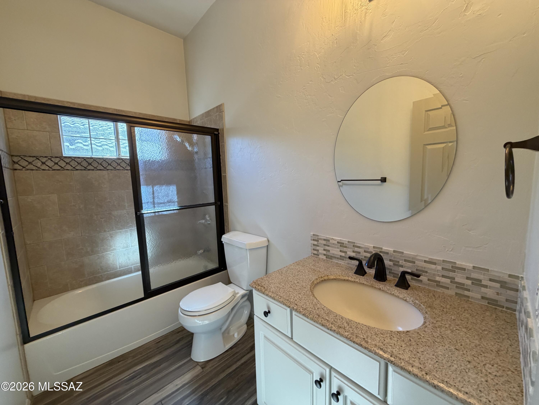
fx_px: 218
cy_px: 202
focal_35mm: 14
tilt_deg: -6.8
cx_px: 270
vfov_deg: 85.7
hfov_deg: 102.1
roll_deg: +2.0
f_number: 2.2
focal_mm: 2.22
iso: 400
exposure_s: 1/60
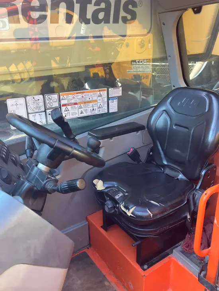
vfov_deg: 63.4
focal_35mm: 28
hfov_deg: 49.8
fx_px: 236
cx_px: 110
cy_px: 146
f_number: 1.8
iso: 40
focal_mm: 3.99
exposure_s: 1/121
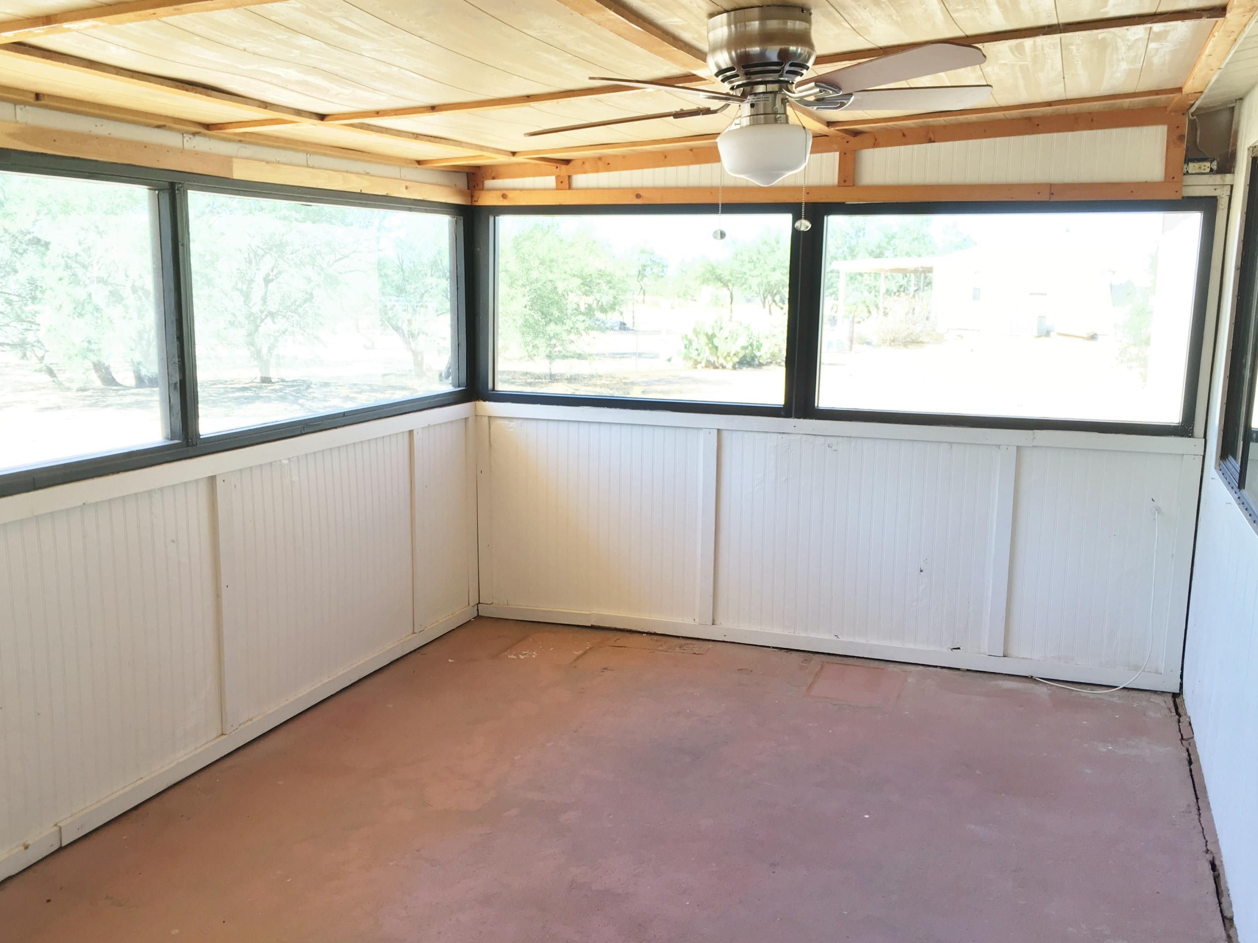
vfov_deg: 44.2
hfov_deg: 56.8
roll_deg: -2.1
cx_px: 653
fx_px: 1163
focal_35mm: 32
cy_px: 470
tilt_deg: -9.8
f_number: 2.2
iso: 32
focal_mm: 4.15
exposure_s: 1/60
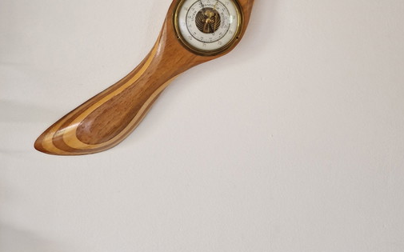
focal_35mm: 33
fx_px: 363
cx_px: 203
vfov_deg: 35.6
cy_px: 17
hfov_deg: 58.2
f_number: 1.8
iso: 50
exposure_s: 1/100
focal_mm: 5.4
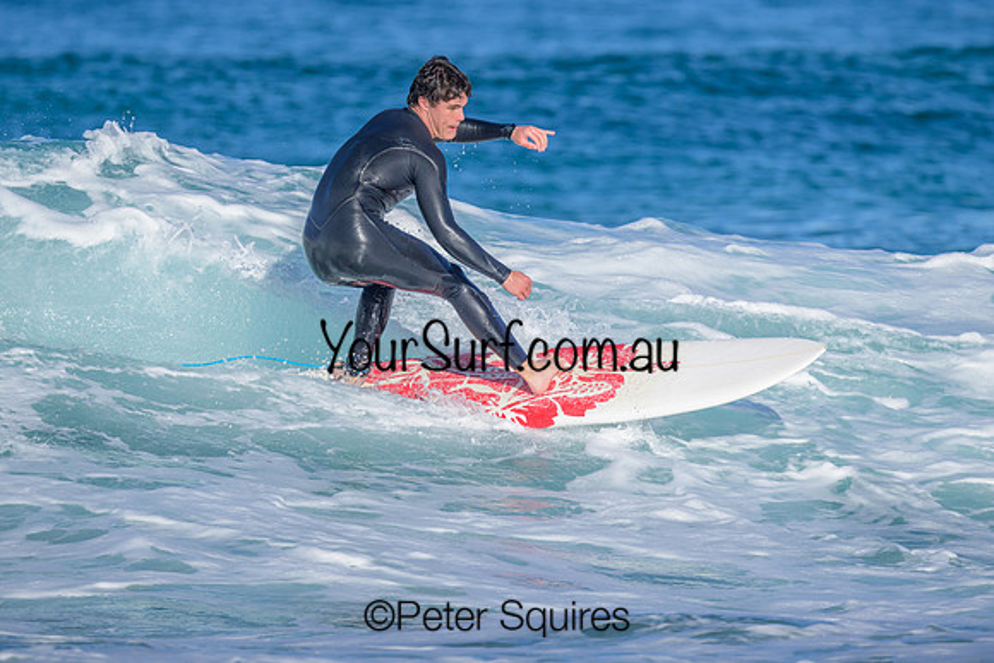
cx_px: 484
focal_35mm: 1010
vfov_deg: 1.4
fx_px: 27881
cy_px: 263
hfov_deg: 2.0
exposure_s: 1/2000
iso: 200
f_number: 6.3
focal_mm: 800
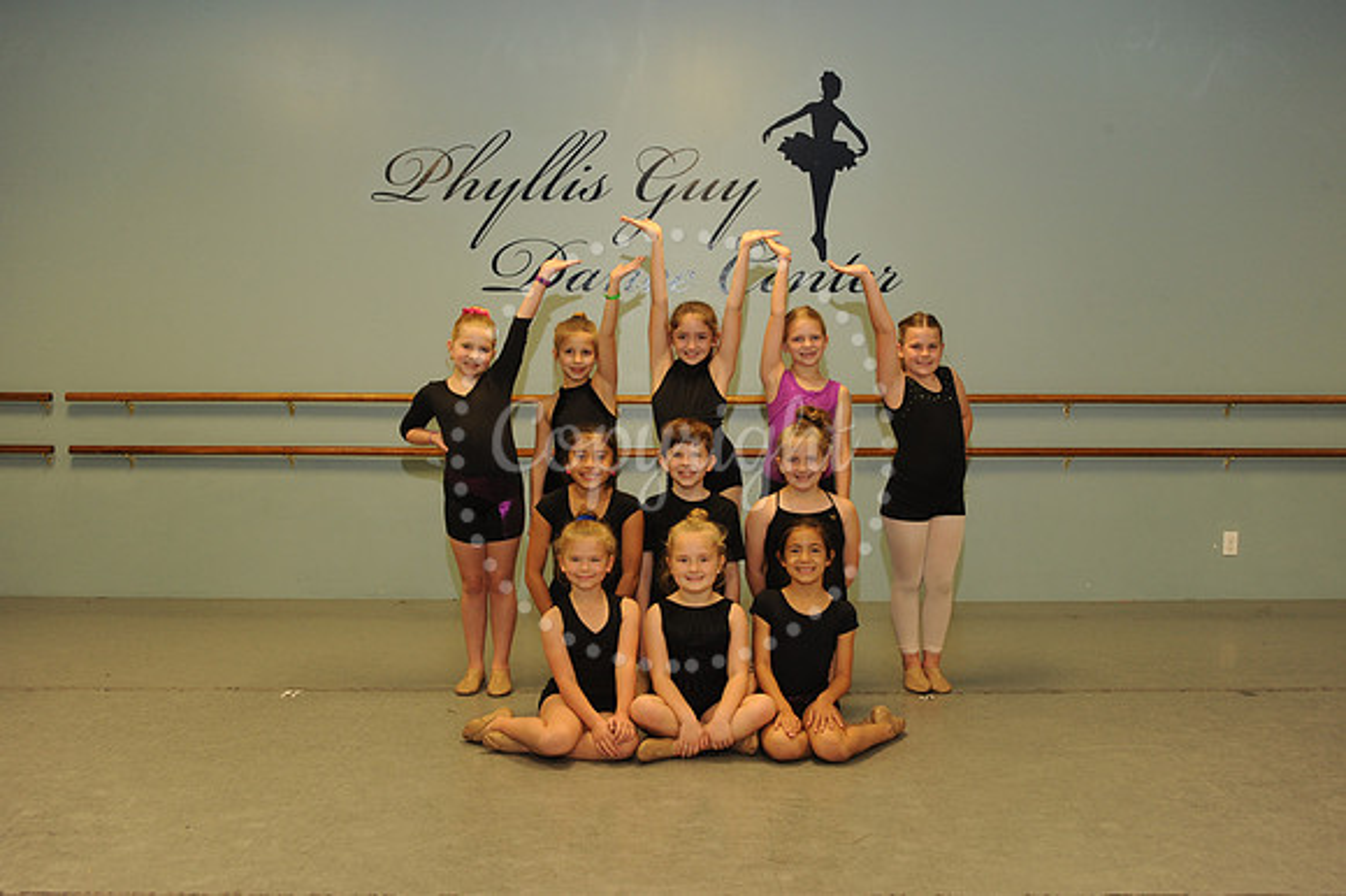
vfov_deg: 35.0
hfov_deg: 50.7
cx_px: 673
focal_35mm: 38
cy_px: 448
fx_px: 1420
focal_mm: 38
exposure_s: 1/60
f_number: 5.6
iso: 1000
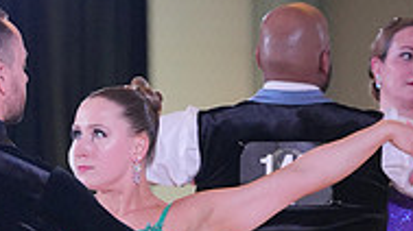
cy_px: 458
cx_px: 78
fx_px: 3699
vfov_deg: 3.6
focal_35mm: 338
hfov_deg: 6.4
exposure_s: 1/500
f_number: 2.8
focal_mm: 105
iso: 3200
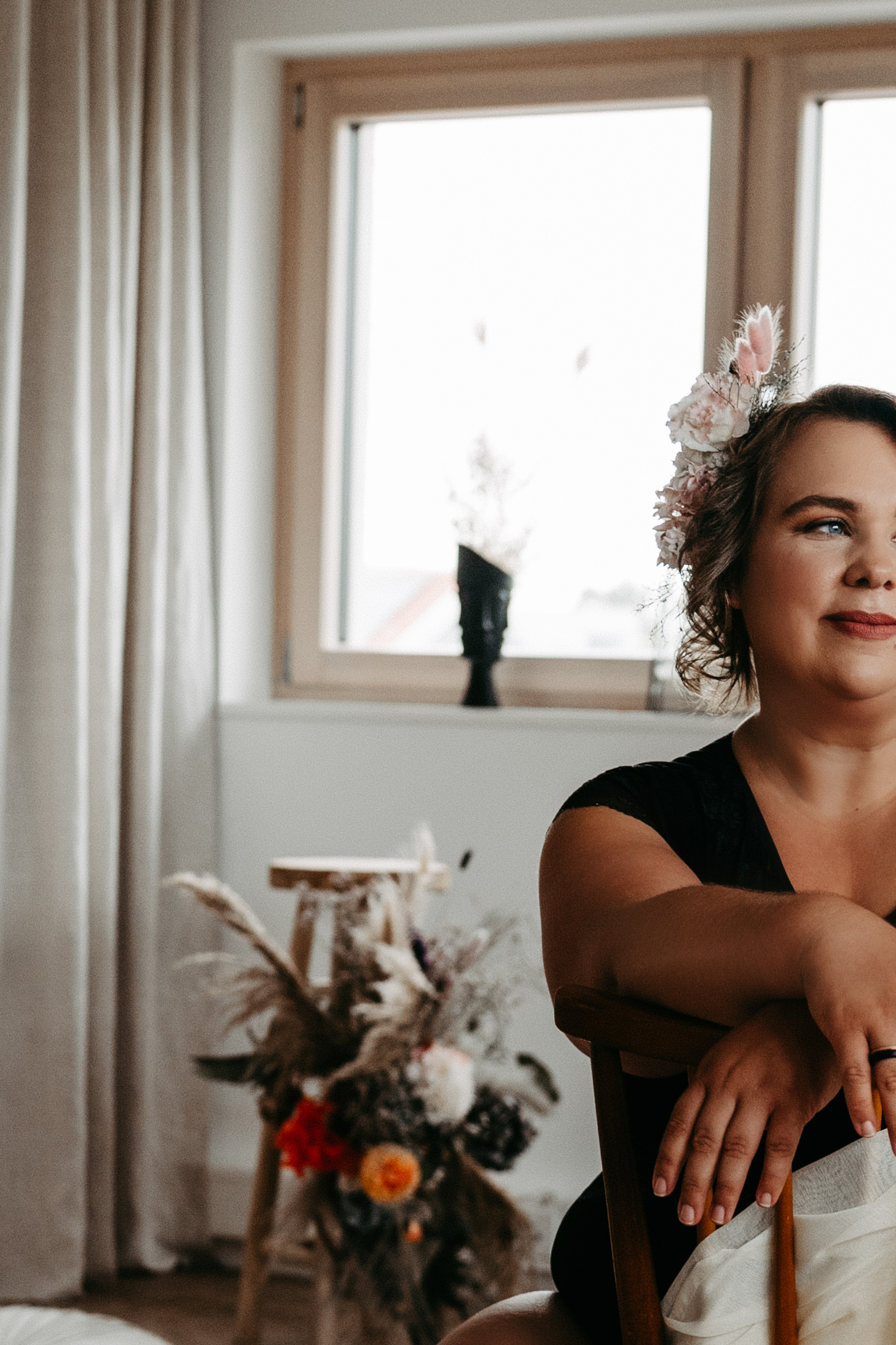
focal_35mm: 96
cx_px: 718
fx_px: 3585
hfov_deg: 14.2
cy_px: 1169
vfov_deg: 20.9
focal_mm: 35
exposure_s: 1/160
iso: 640
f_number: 2.8
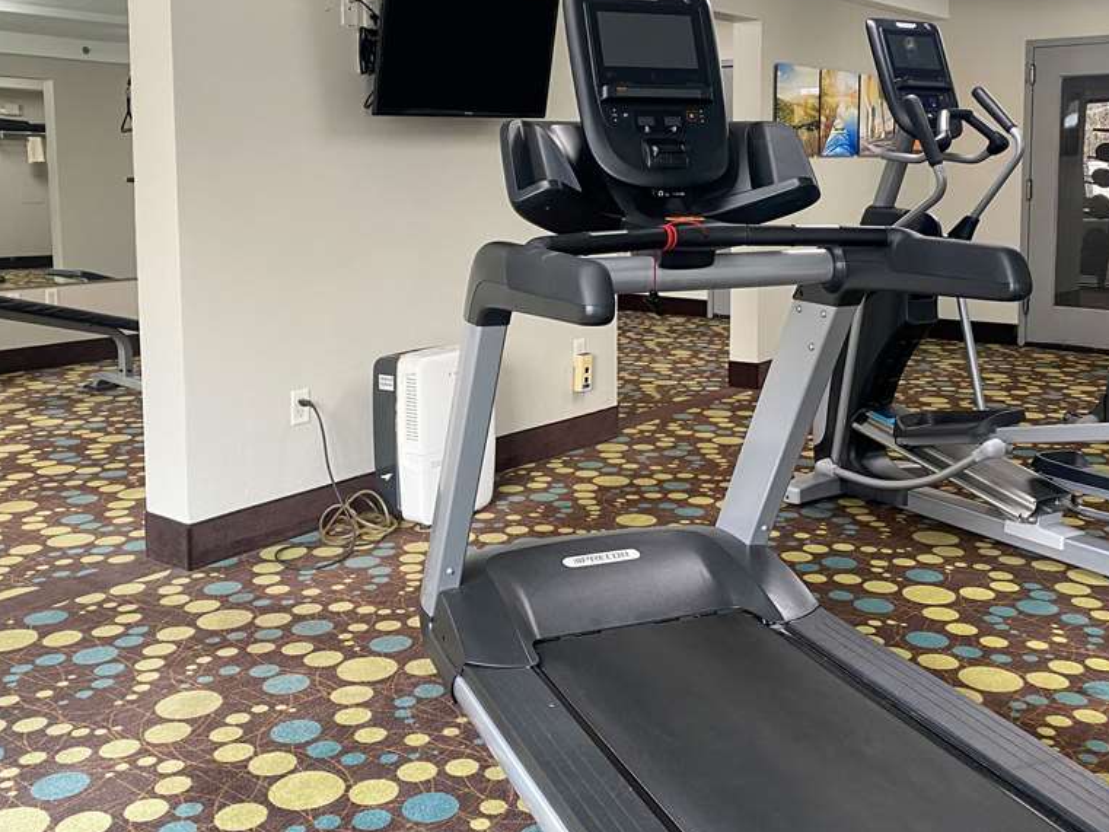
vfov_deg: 40.7
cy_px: 396
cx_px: 593
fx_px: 1121
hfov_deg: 52.6
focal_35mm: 35
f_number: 1.8
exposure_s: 1/60
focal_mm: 4.25
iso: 100
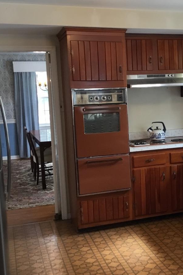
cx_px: 161
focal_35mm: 52
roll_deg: +1.6
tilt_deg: -7.4
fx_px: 397
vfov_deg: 38.2
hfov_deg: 25.3
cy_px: 134
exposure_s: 1/30
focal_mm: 3.3
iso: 100
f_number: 2.4
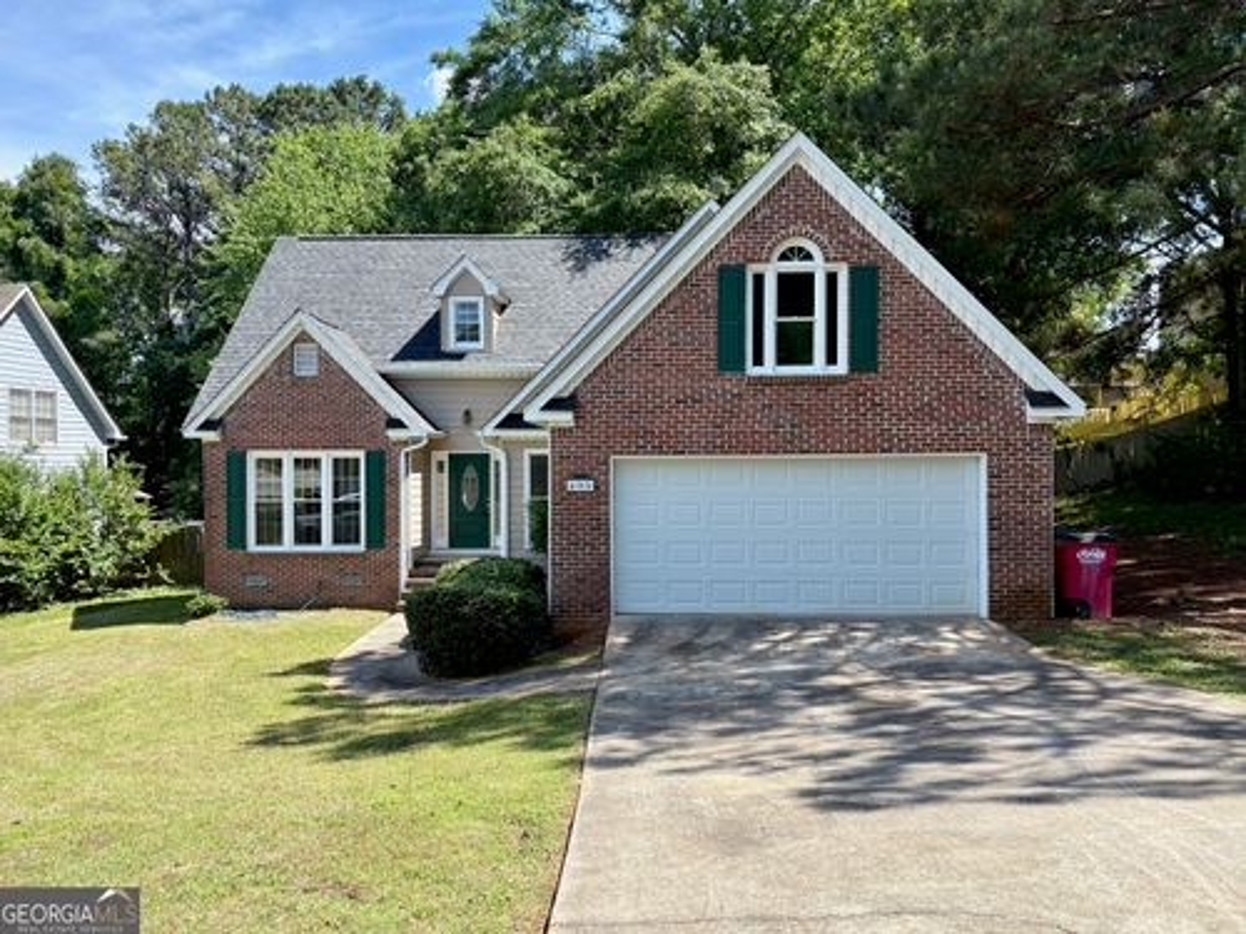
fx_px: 936
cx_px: 623
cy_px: 467
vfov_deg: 53.1
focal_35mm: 26
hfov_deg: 67.3
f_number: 1.6
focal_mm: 5.96
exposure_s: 1/1155
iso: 50
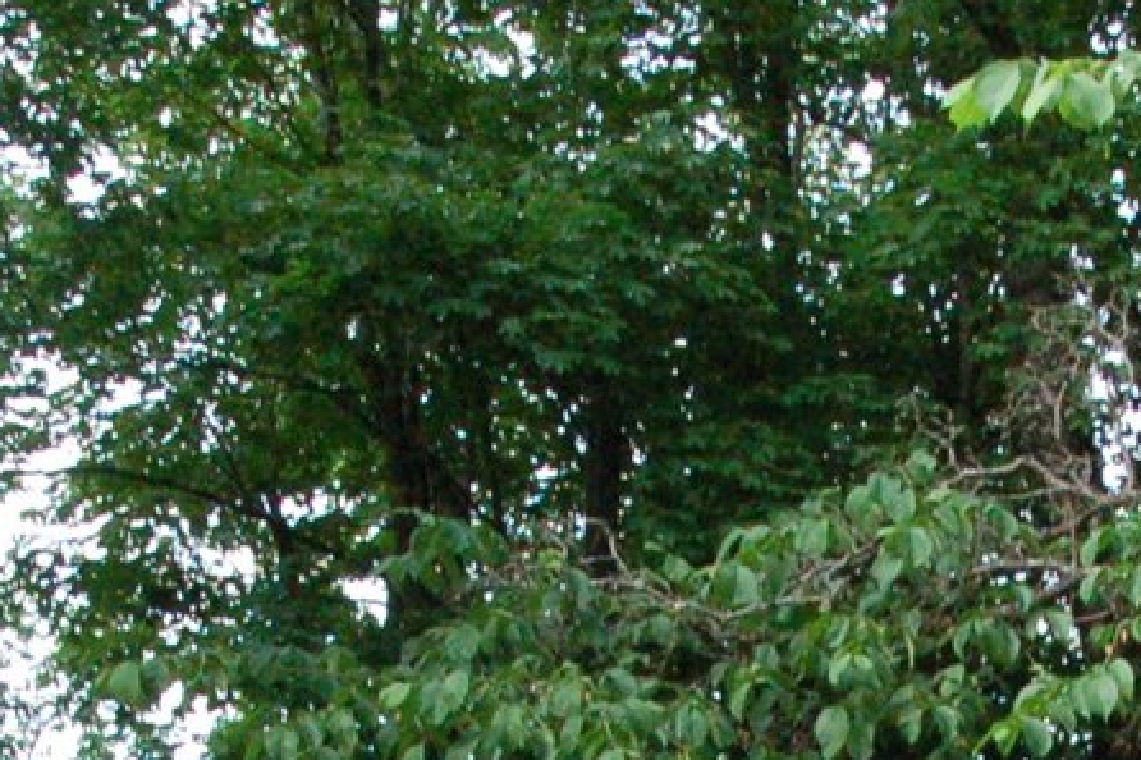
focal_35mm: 114
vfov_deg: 11.2
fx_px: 3619
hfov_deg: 17.7
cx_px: 954
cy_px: 1328
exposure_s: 1/125
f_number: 13
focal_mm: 17
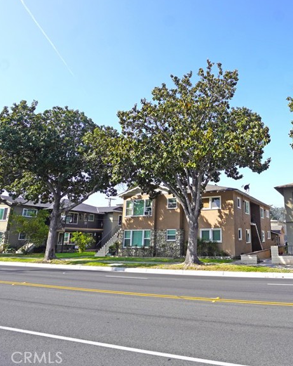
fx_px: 271
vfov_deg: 67.6
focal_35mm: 25
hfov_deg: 54.4
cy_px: 150
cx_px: 215
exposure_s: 1/125
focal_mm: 10
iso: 100
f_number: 9
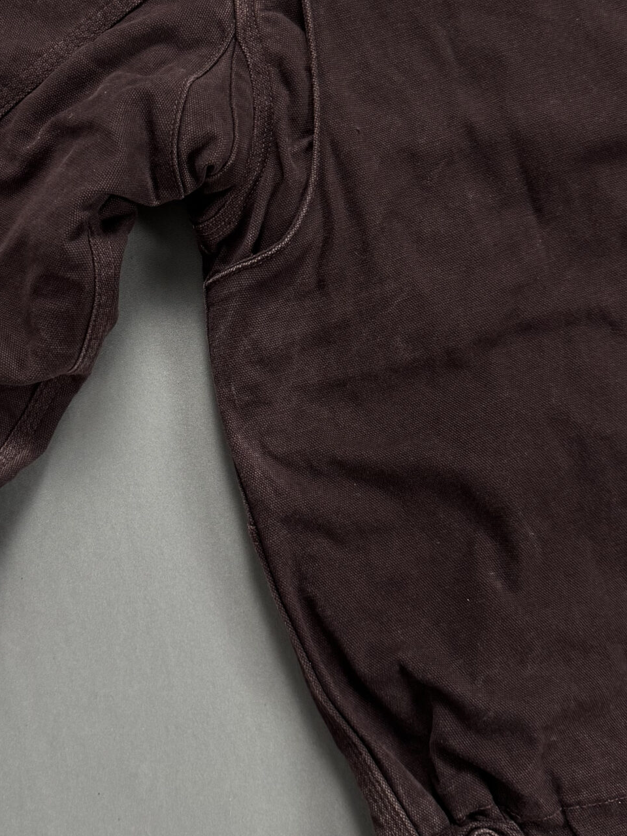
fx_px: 1159
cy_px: 293
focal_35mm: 48
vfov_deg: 39.3
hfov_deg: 30.0
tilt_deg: -84.0
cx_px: 197
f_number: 1.78
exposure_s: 1/60
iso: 160
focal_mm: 6.76
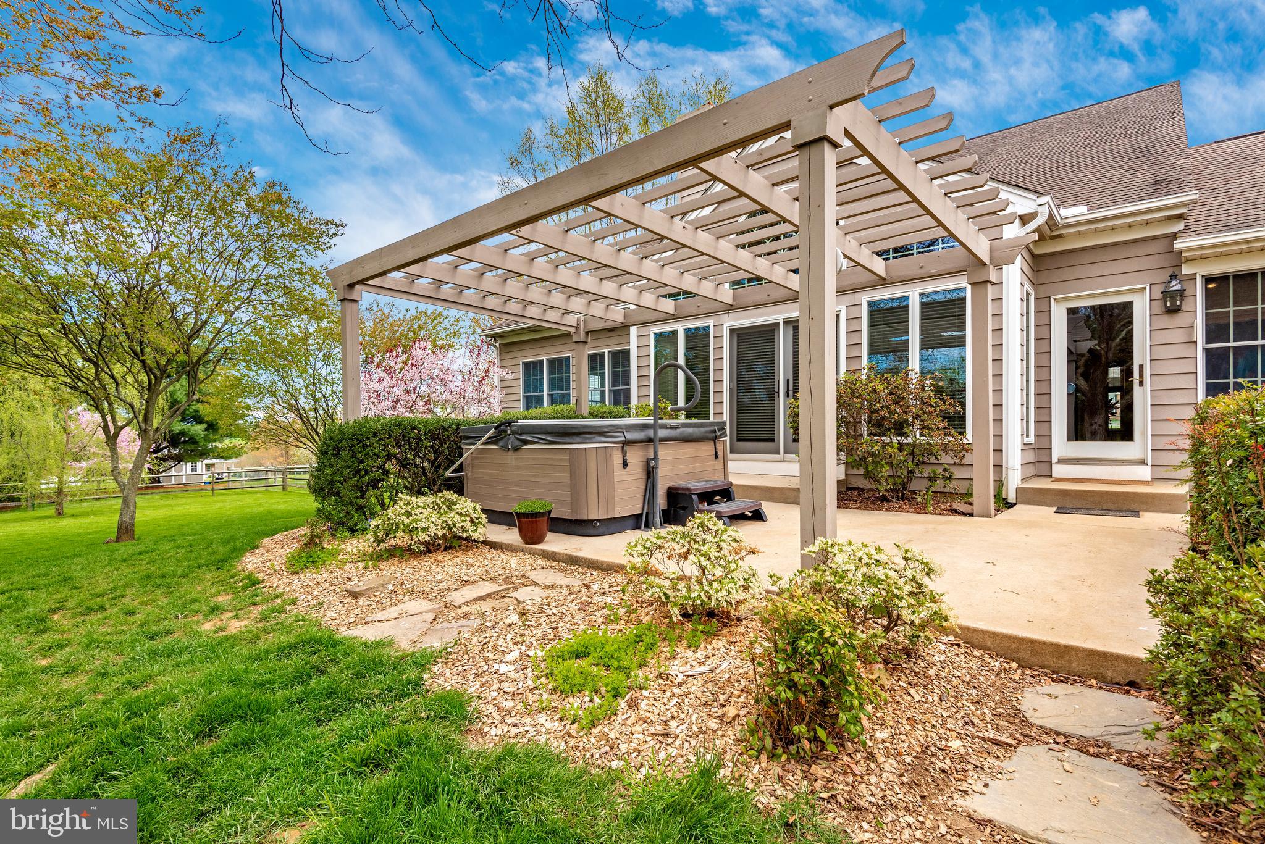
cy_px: 422
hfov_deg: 93.3
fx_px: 598
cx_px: 632
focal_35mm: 17
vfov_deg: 70.5
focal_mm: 17
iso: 200
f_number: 8
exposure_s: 1/250
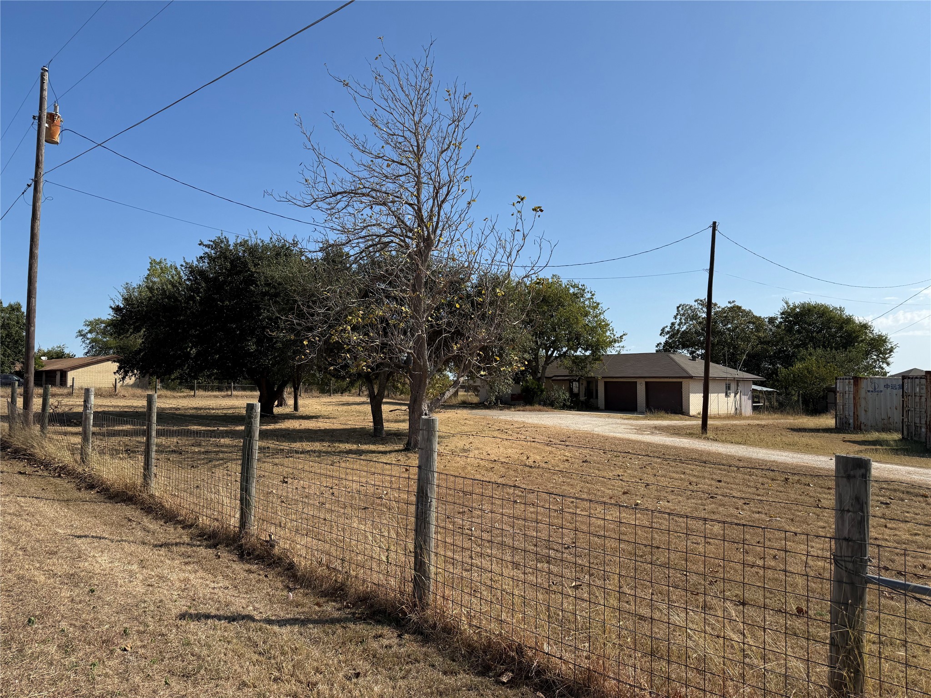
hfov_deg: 71.6
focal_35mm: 24
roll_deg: -1.5
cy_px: 349
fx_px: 645
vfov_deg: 56.8
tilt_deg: +4.5
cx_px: 466
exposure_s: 1/8130
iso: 100
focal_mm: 6.76
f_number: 1.78
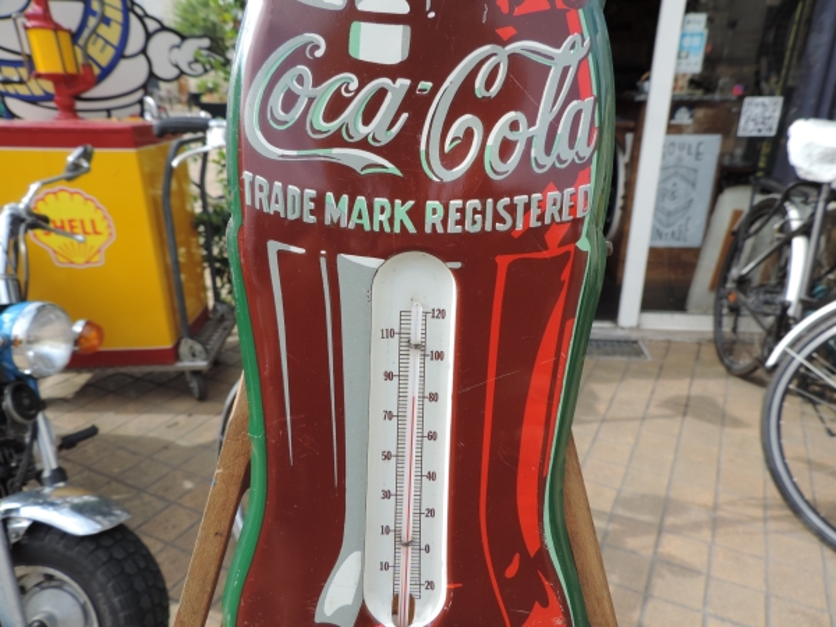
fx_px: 580
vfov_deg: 56.8
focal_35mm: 24
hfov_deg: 71.6
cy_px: 314
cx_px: 418
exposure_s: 1/400
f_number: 3
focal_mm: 4.3
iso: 80
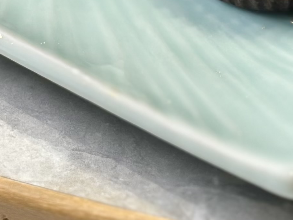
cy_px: -163
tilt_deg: -32.3
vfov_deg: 6.8
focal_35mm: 214
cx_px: 101
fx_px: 1811
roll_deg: +0.5
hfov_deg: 9.2
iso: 80
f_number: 1.78
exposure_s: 1/147
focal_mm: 6.86
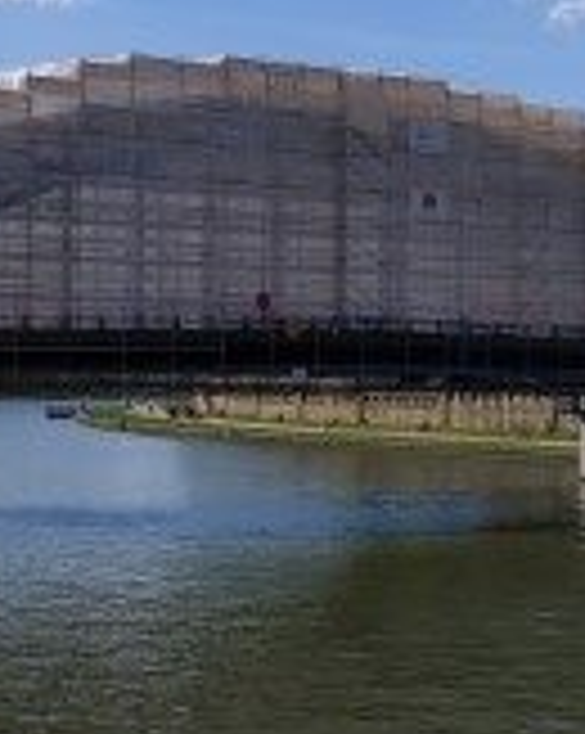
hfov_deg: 16.7
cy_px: 270
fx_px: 1995
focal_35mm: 92
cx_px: 238
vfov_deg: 20.8
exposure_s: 1/4282
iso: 125
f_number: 1.9
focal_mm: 3.94
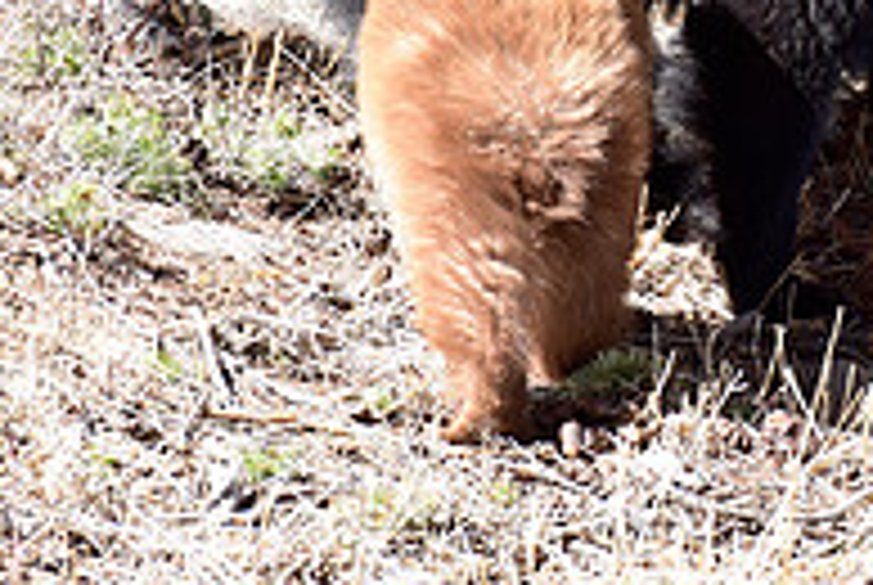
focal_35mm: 1493
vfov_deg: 0.9
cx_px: 842
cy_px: -34
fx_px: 36260
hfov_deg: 1.4
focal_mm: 500
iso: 800
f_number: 7.1
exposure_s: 1/400
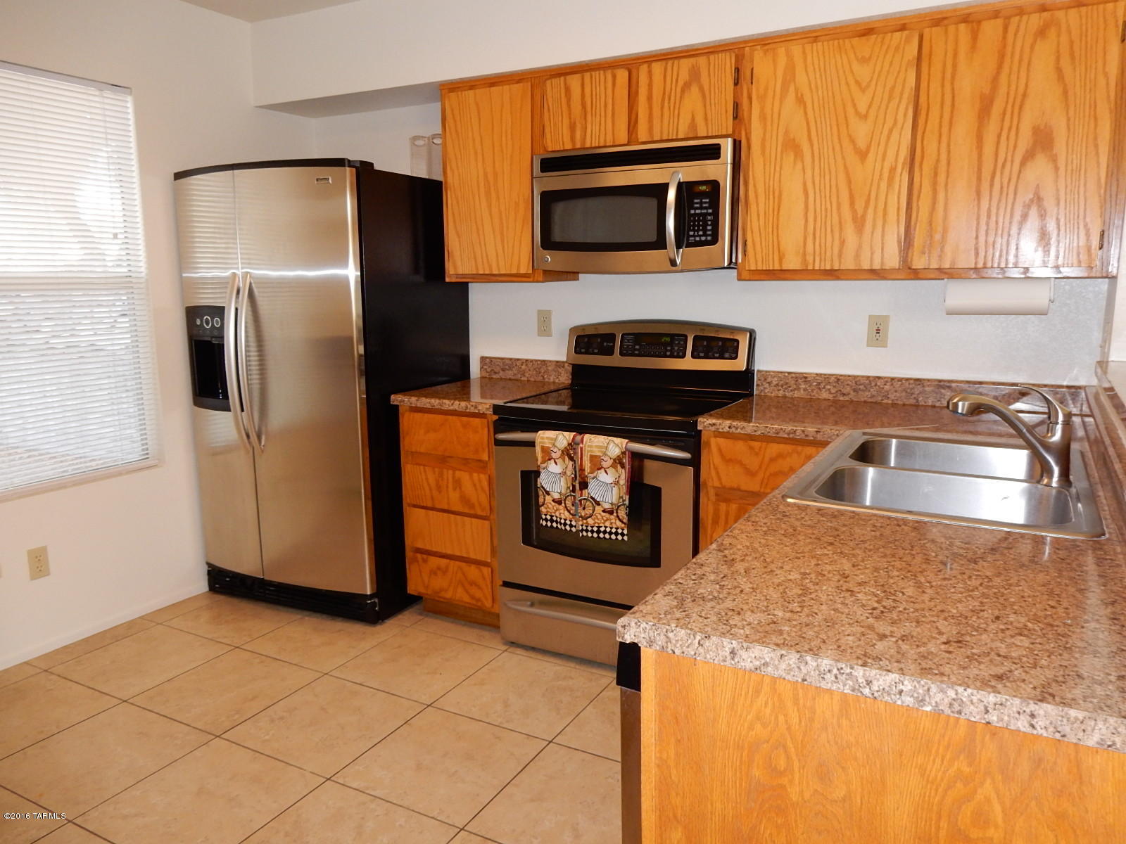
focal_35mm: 25
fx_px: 813
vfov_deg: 54.9
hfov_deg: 69.4
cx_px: 563
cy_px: 422
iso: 200
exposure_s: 1/30
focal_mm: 4.5
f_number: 3.7
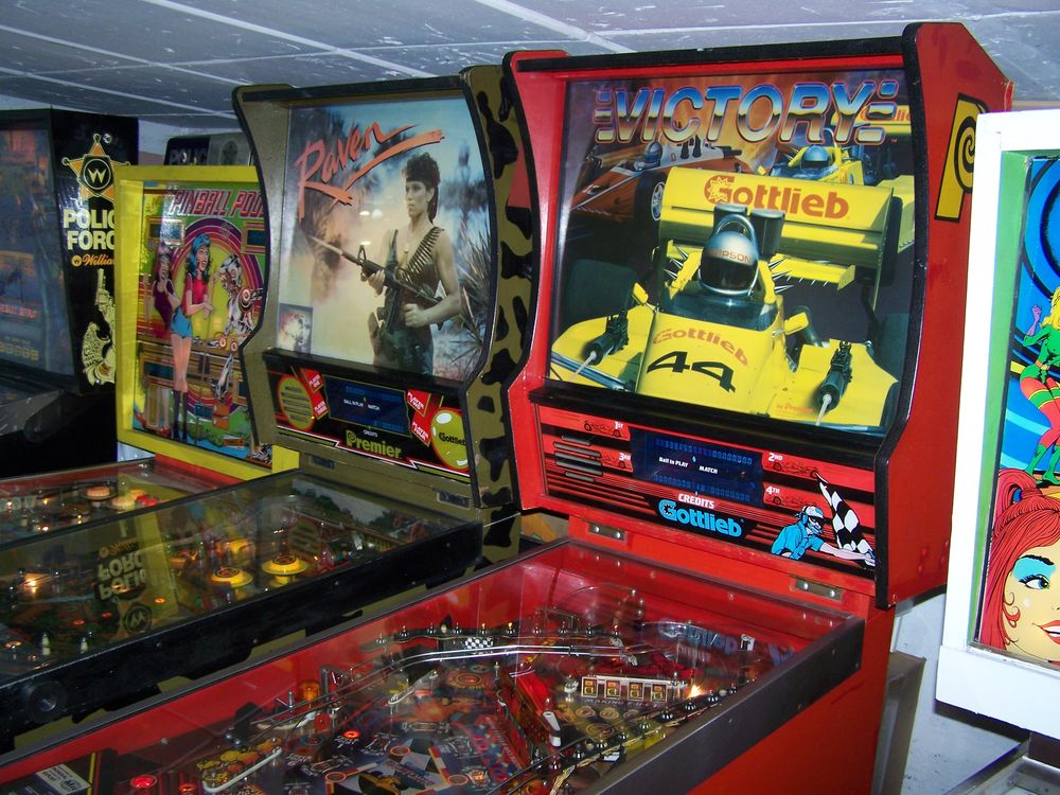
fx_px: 1164
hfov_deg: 49.0
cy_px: 398
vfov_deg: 37.7
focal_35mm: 38
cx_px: 530
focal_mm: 6.3
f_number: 2.8
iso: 80
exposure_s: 1/60
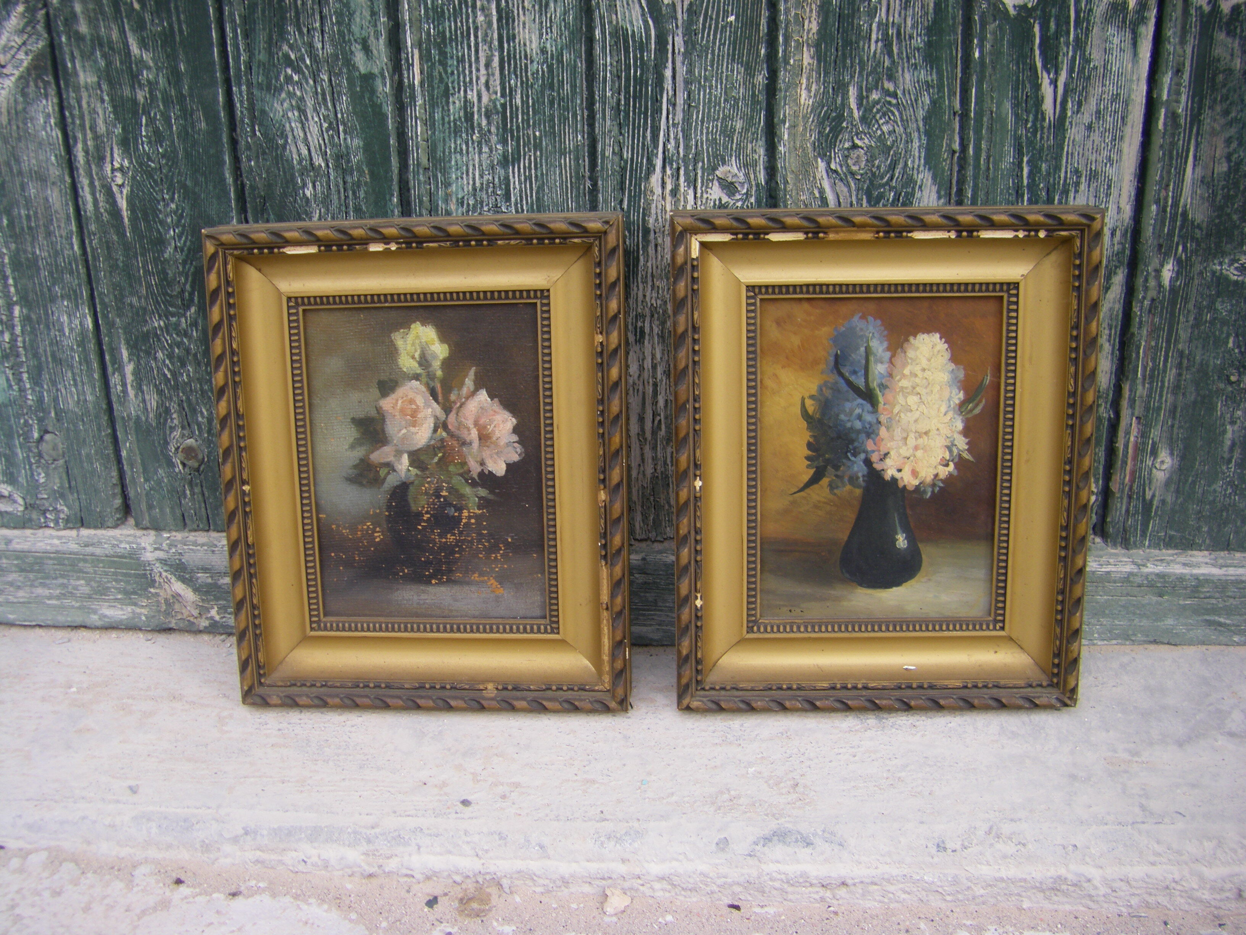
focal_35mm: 38
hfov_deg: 49.0
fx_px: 1368
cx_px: 623
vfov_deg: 37.7
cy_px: 468
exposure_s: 1/125
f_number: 3.5
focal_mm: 6.3
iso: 64
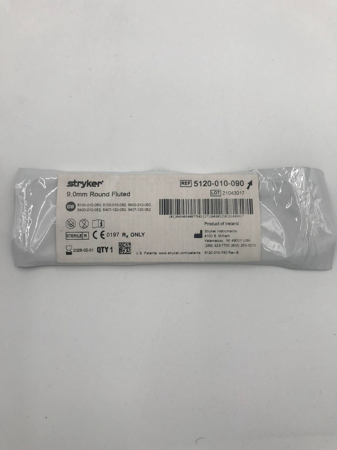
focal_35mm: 28
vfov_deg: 63.4
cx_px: 168
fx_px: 363
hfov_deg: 49.7
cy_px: 225
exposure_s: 1/288
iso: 20
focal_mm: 3.99
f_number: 1.8
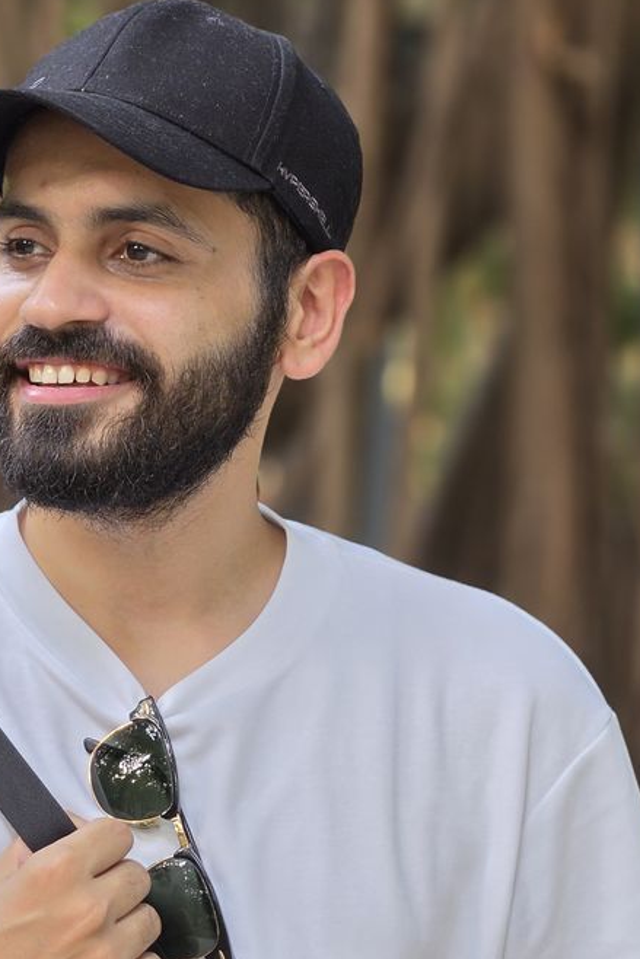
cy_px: 383
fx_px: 5810
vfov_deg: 9.4
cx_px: 85
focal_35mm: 218
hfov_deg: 6.3
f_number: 2.9
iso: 320
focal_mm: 18.6
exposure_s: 1/100
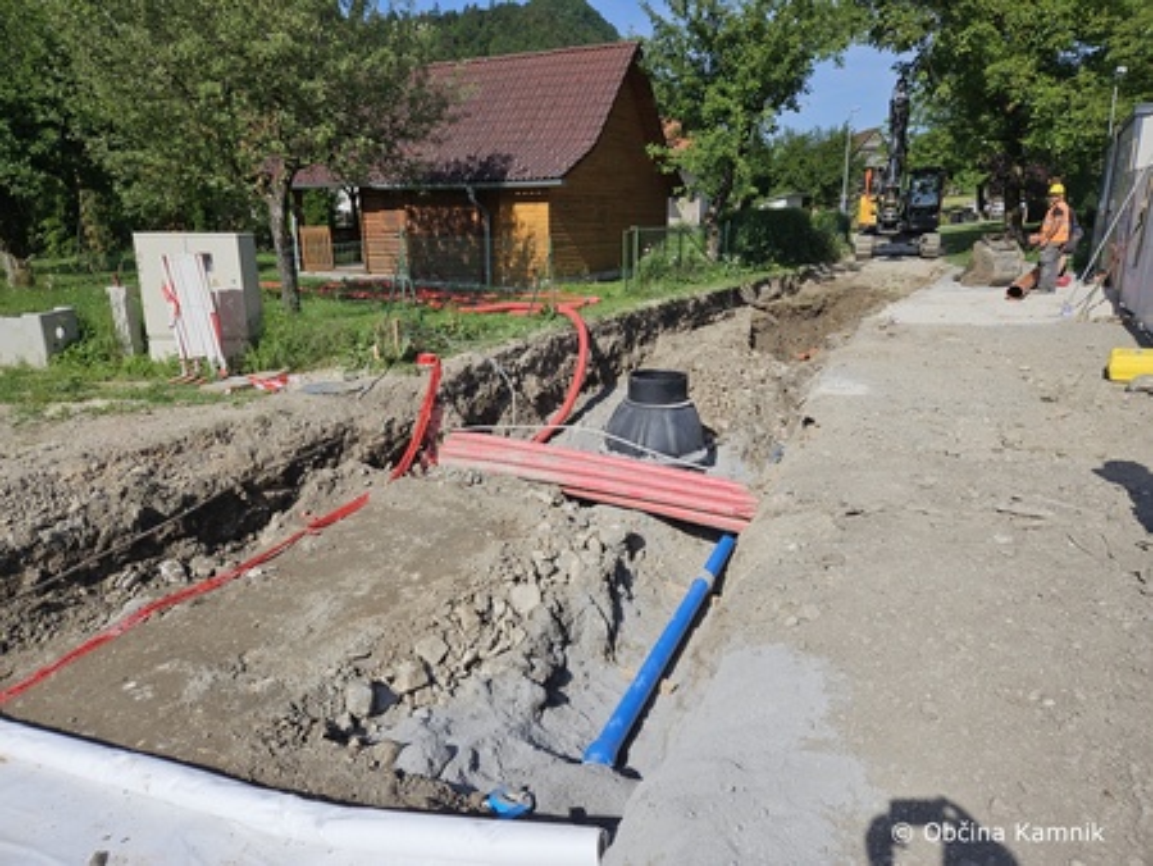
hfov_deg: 73.9
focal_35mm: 23
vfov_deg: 58.9
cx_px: 576
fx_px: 766
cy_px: 433
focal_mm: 5.4
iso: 25
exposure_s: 1/3034
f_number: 1.8
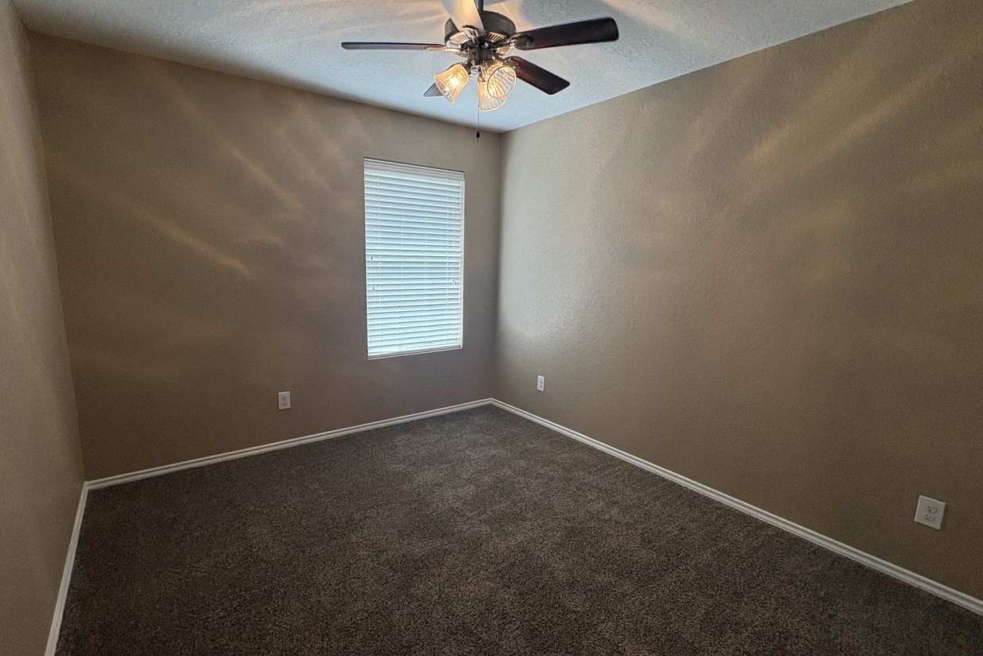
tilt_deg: -6.9
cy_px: 334
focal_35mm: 17
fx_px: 464
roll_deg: +0.4
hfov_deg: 93.2
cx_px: 471
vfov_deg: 70.4
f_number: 2.2
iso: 250
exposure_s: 1/120
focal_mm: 2.22
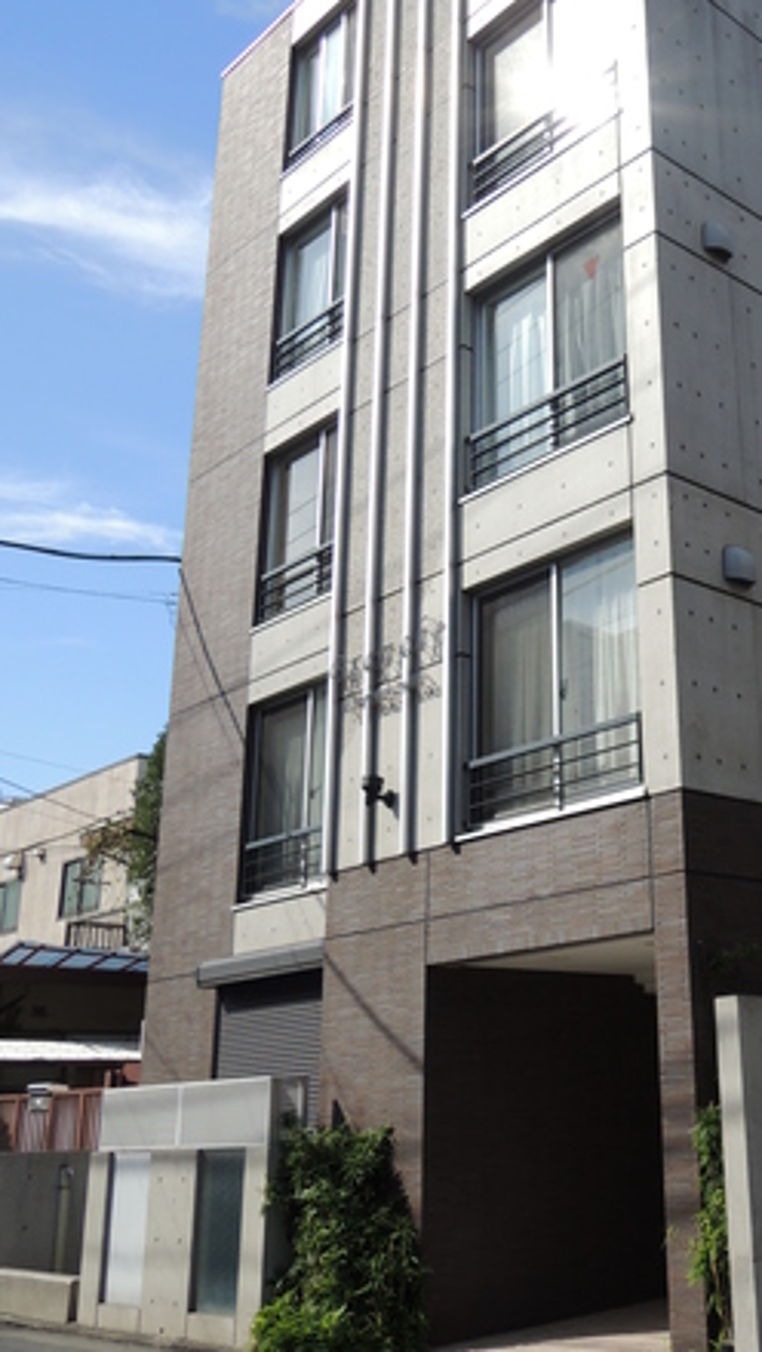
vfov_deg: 52.6
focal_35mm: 38
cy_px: 584
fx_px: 1363
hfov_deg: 30.2
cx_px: 654
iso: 100
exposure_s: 1/1250
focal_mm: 4.3
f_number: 2.8
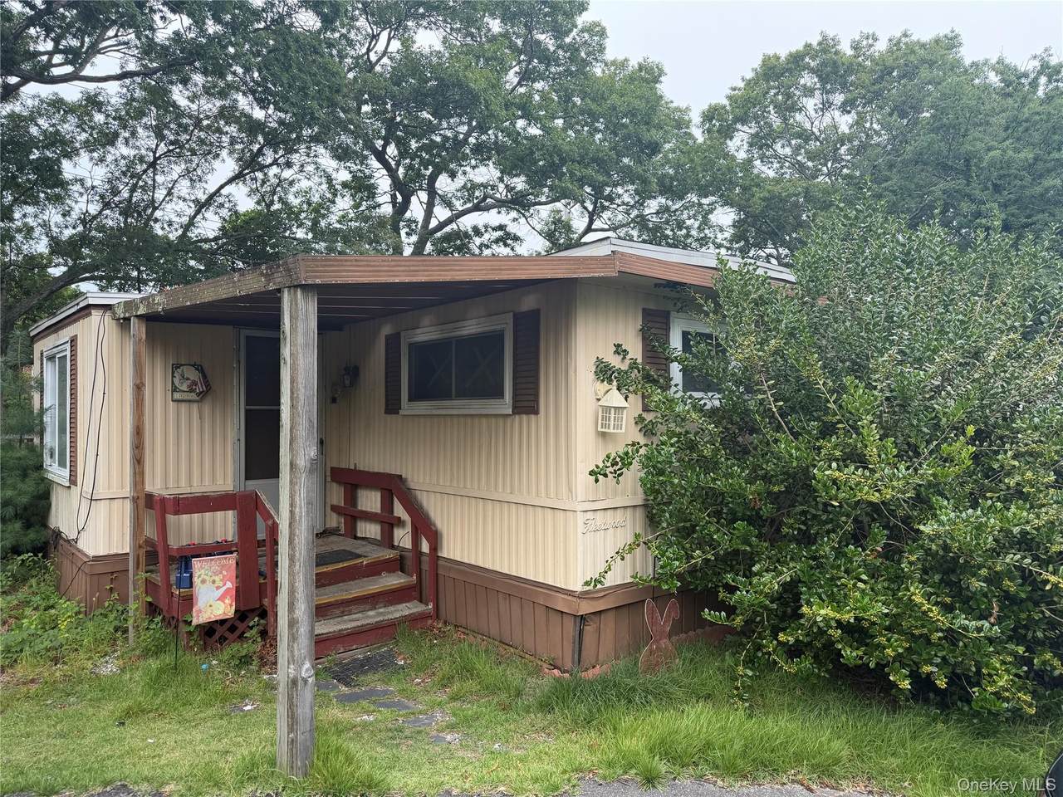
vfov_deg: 56.8
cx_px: 532
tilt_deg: +1.2
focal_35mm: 24
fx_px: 737
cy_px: 398
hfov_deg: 71.6
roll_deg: +1.0
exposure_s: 1/298
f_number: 1.78
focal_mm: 6.76
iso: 64
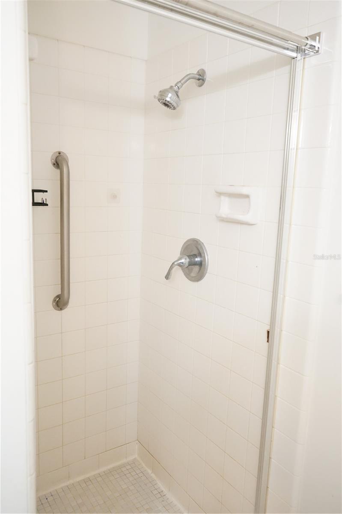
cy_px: 257
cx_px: 171
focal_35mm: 28
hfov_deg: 46.4
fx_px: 399
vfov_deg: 65.5
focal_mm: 28
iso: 6400
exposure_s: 1/30
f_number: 6.3
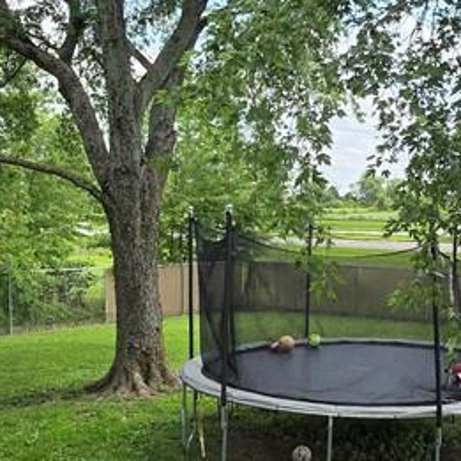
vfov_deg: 37.4
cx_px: 366
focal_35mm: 45
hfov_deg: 36.3
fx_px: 678
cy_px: 277
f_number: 1.9
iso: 40
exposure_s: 1/790
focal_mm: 2.2
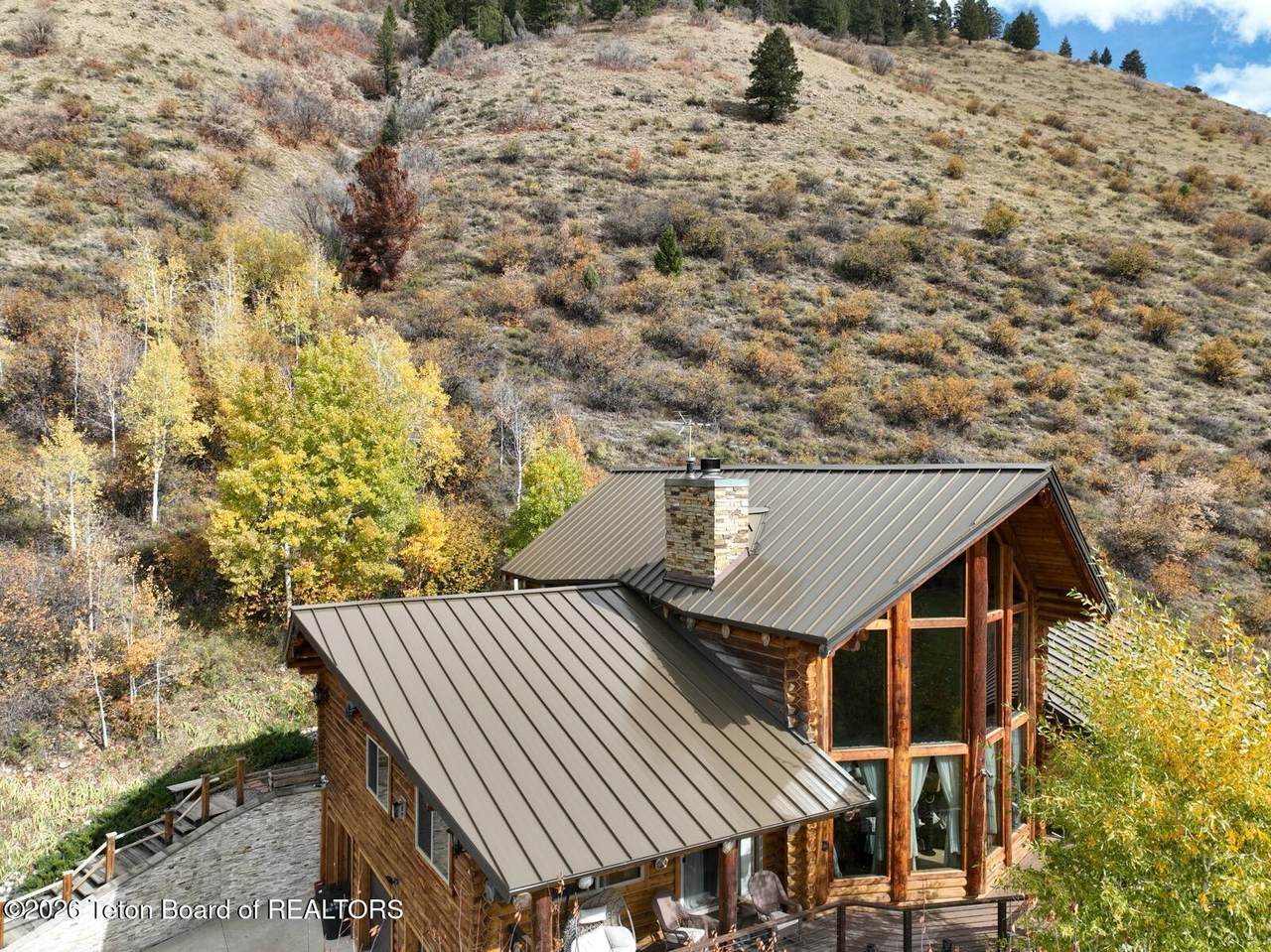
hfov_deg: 71.6
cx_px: 636
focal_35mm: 24
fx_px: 881
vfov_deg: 56.8
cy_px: 476
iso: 120
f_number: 2.8
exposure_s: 1/1250
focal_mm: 12.29
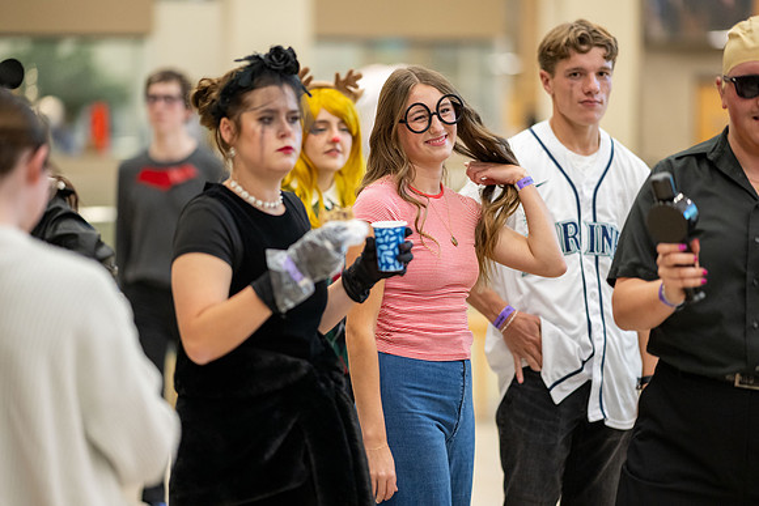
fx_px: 2214
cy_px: 253
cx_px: 380
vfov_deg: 13.0
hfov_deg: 19.5
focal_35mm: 105
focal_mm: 105
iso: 1600
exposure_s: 1/500
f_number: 1.4
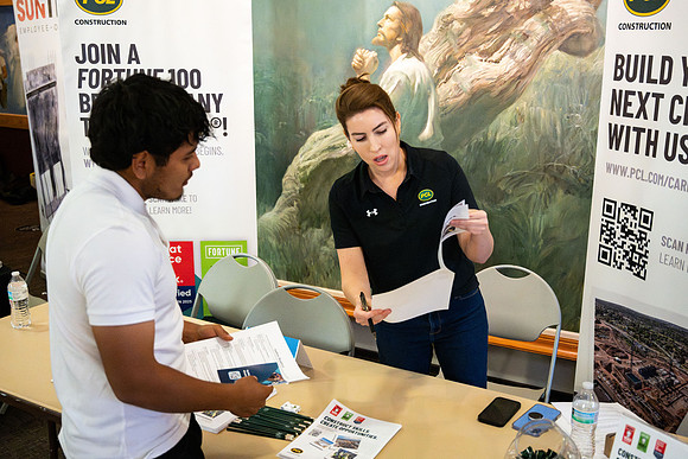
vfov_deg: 35.1
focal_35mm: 38
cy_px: 230
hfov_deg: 50.7
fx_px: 726
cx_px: 344
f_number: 4
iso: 16000
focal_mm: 38
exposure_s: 1/500
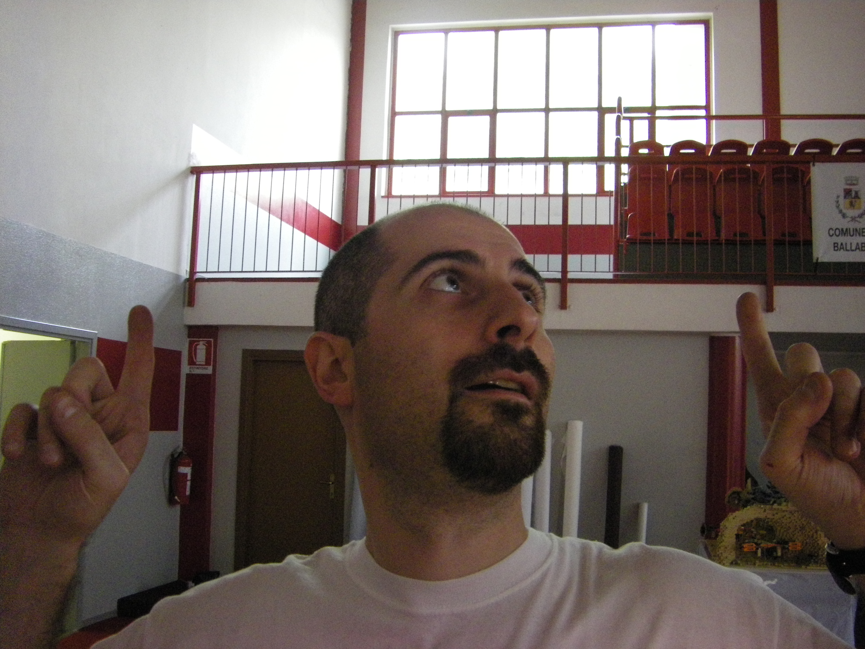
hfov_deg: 49.0
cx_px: 432
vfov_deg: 37.7
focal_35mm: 38
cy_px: 324
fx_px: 950
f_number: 3.5
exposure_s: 1/50
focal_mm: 6.3
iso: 640
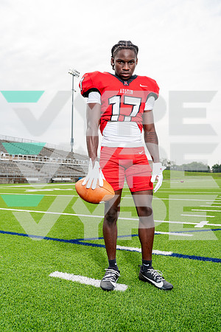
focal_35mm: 30
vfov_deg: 61.9
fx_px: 276
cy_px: 166
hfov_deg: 43.6
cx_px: 110
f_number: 5
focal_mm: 30
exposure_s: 1/250
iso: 100
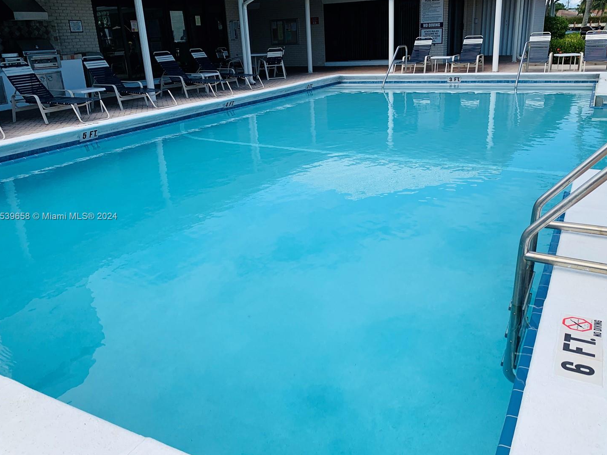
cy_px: 217
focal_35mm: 29
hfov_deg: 61.6
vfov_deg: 48.2
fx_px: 509
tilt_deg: -20.7
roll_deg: +3.8
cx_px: 320
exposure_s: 1/1953
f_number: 1.8
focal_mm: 4.25
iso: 25
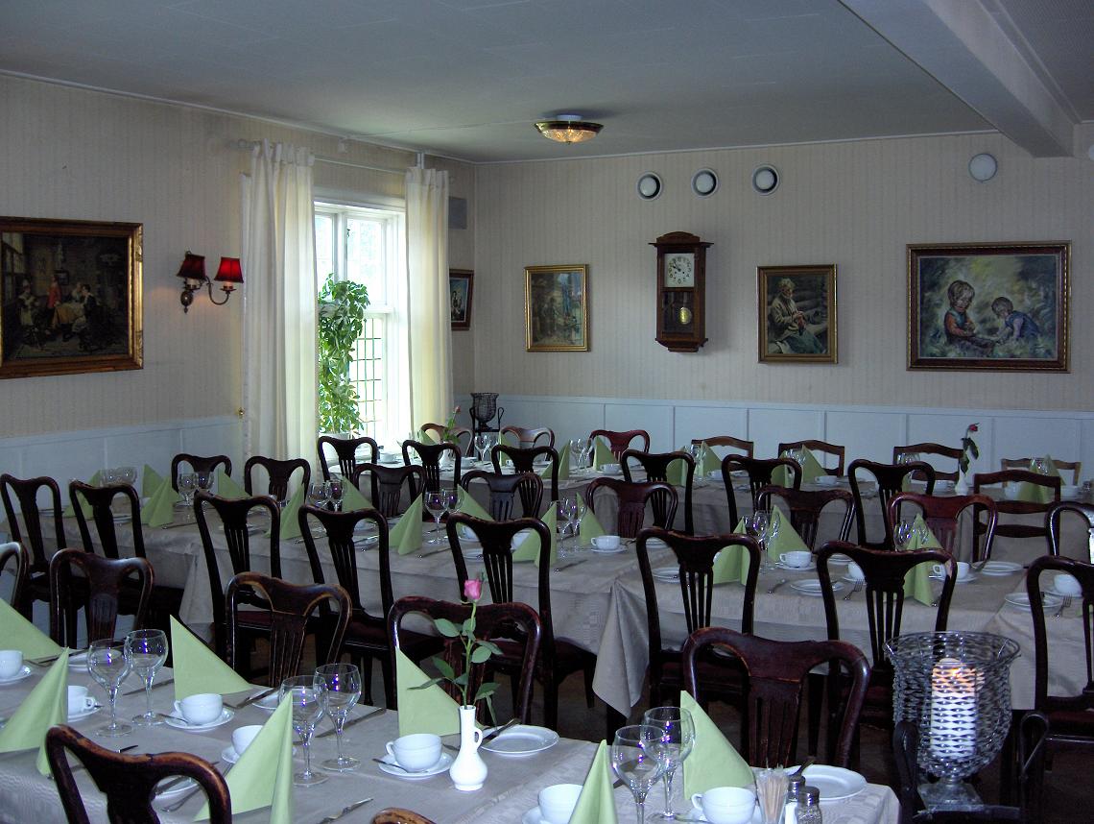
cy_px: 412
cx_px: 547
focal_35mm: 39
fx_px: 1234
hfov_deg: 47.8
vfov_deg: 36.9
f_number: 2.8
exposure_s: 1/60
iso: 100
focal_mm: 8
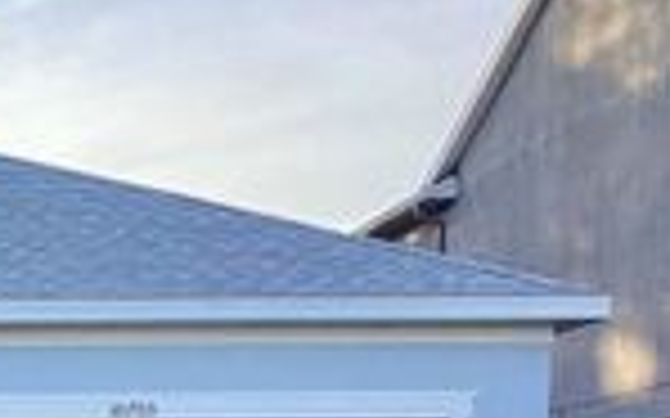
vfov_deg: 11.1
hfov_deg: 16.5
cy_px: 762
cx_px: -450
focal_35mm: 110
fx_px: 2008
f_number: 2.4
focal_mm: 3.3
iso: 25
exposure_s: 1/252
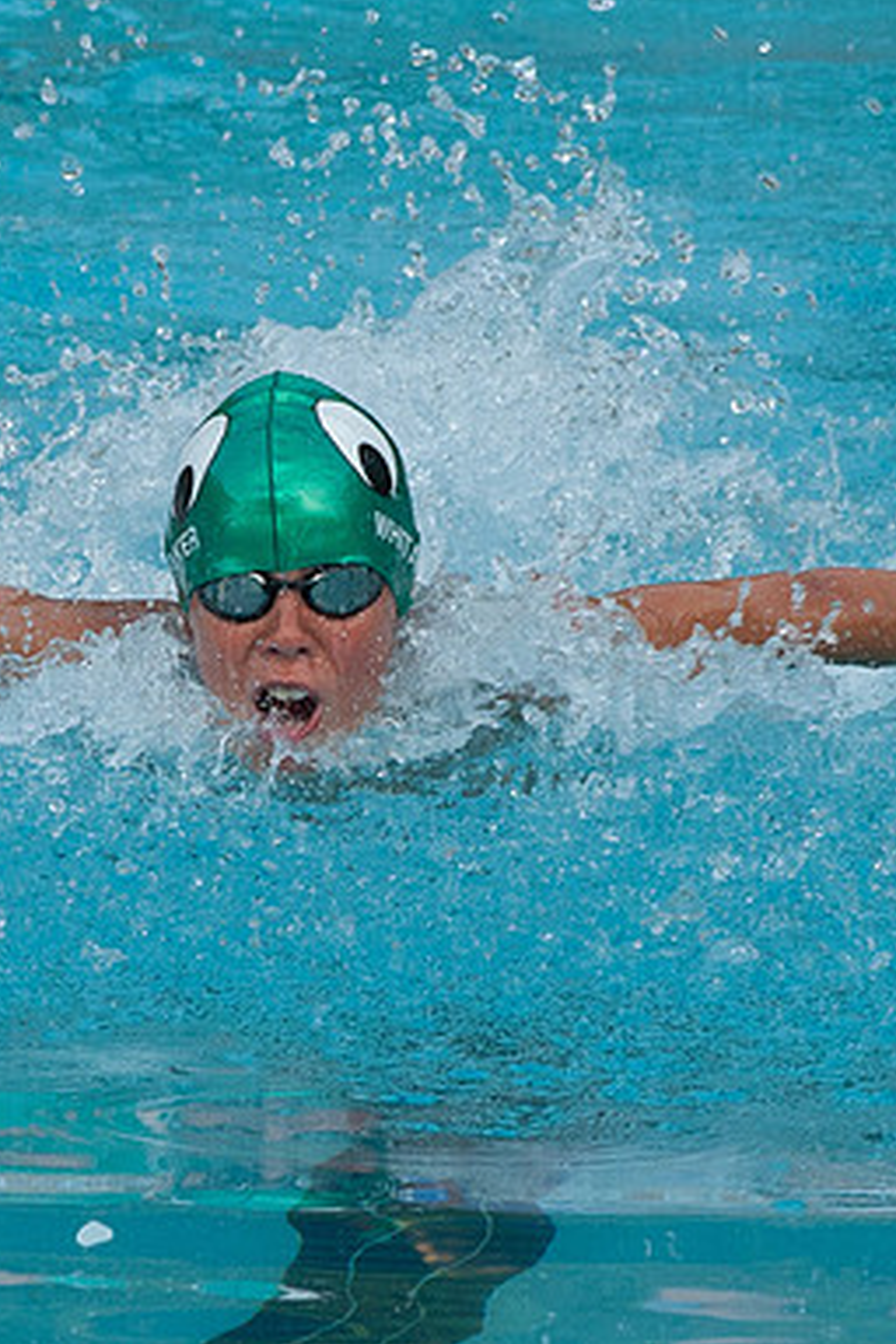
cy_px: 775
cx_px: 257
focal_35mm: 530
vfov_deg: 3.9
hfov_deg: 2.6
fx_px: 19785
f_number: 11
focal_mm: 155
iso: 1600
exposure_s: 1/500
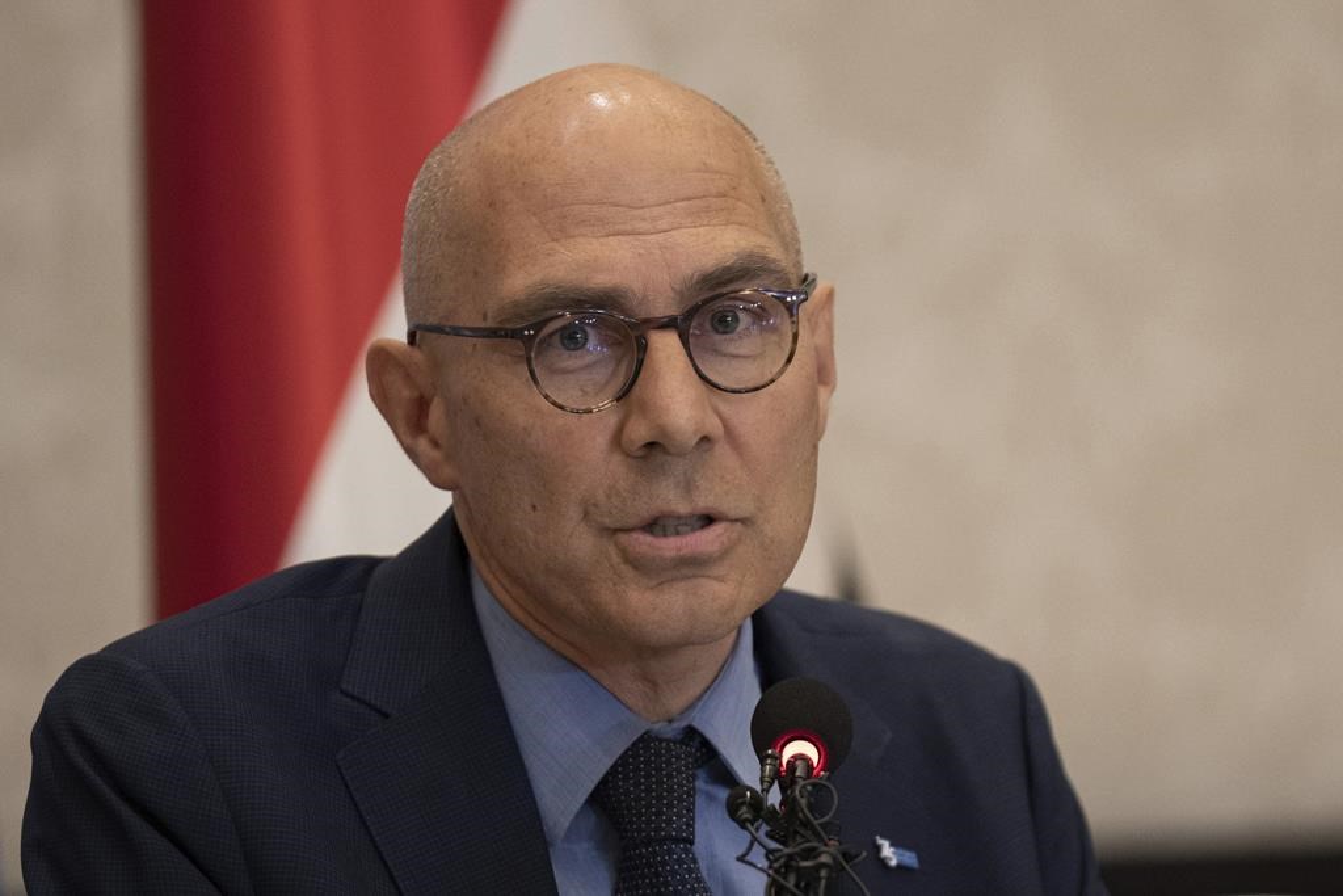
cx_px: 672
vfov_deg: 4.6
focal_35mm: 300
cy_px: 448
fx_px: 11192
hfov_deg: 6.9
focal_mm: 200
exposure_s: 1/100
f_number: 2.8
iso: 1600
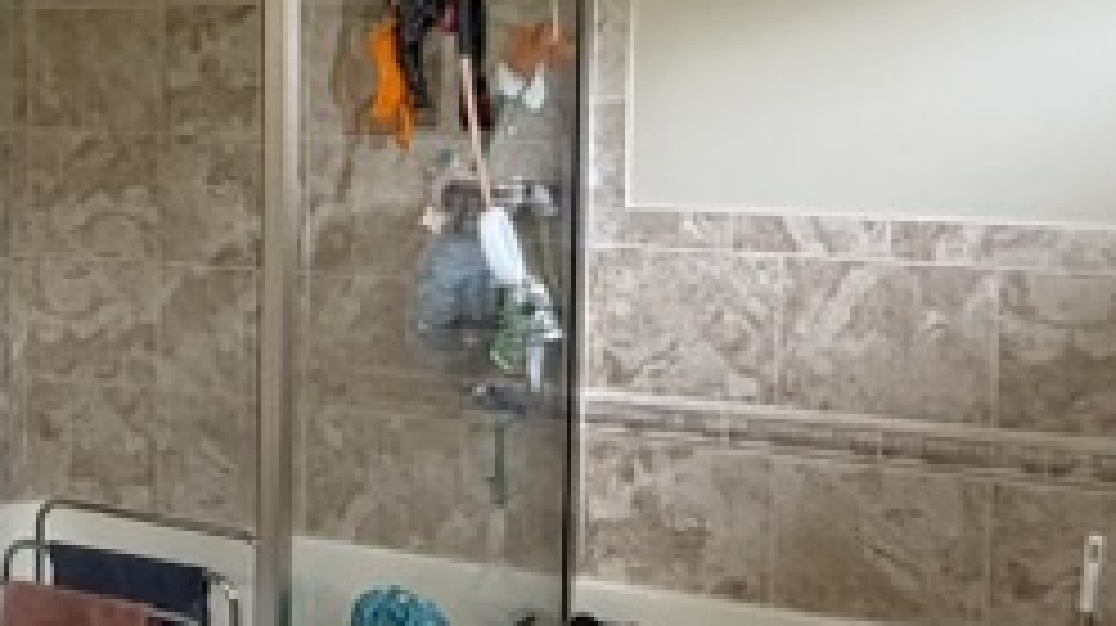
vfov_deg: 19.0
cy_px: 239
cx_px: 315
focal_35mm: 63
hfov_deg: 32.9
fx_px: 1863
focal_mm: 2.22
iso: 200
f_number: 2.2
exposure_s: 1/60
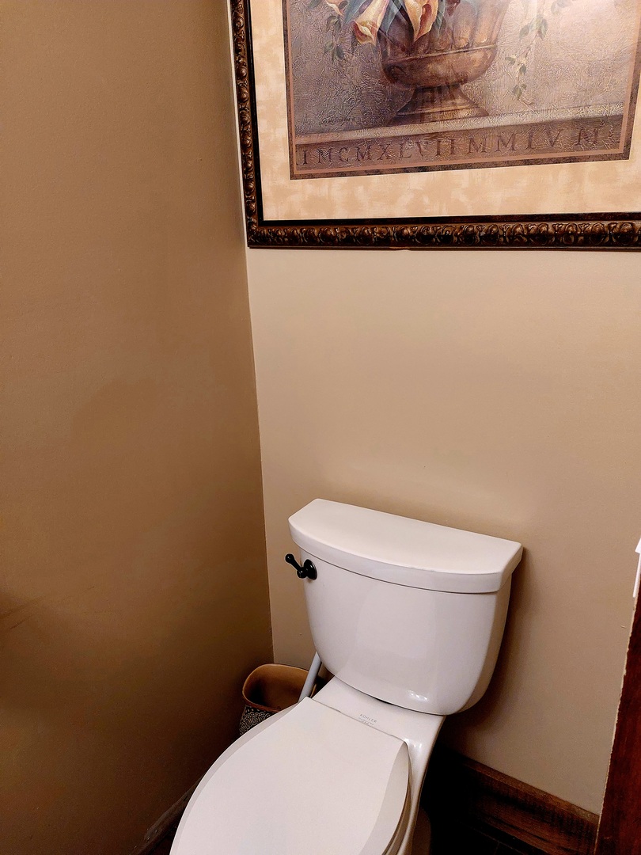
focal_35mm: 24
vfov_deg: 71.6
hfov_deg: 56.8
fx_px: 593
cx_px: 320
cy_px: 428
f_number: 1.8
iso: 320
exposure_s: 1/60.2
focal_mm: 5.23
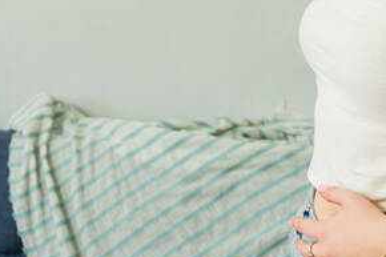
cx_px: 132
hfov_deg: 19.2
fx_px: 1136
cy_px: -186
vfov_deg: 12.0
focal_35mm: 106
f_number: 2.8
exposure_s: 1/160
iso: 1000
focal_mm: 30
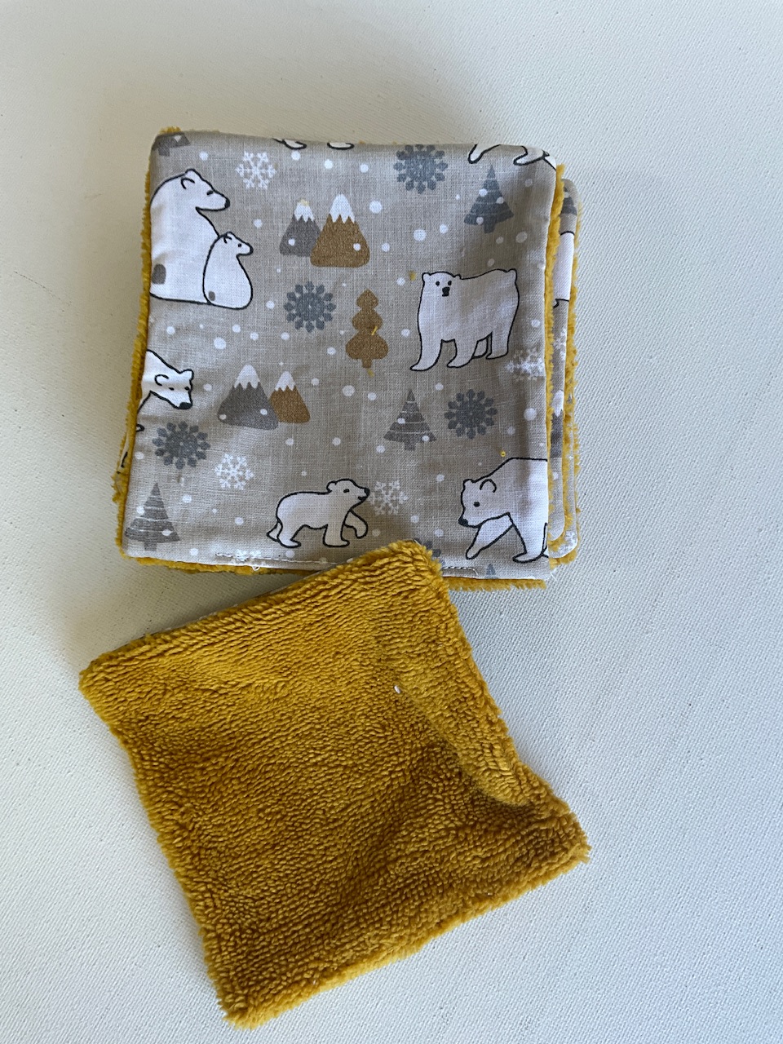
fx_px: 875
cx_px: 392
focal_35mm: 29
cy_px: 522
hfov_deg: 48.2
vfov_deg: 61.7
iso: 40
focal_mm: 3
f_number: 1.8
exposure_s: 1/122
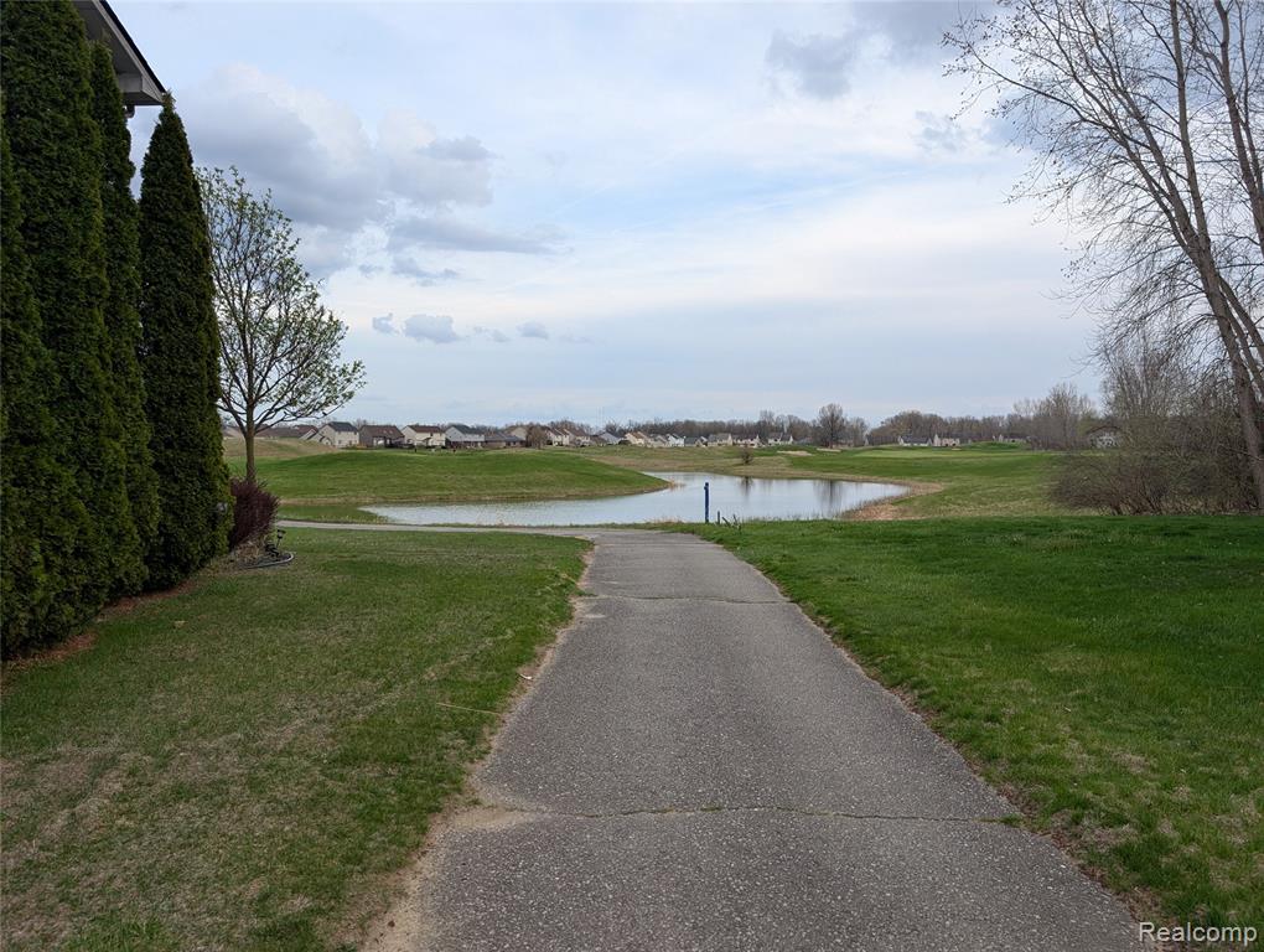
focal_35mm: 24
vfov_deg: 56.9
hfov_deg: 71.5
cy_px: 476
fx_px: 878
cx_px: 632
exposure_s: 1/282
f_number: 1.68
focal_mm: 6.9
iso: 23
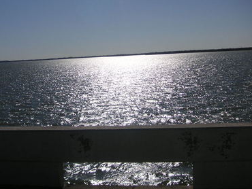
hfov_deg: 37.9
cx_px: 93
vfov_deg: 29.1
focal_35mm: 50
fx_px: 364
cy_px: 78
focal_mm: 6.1
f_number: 6.7
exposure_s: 1/1000
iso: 50
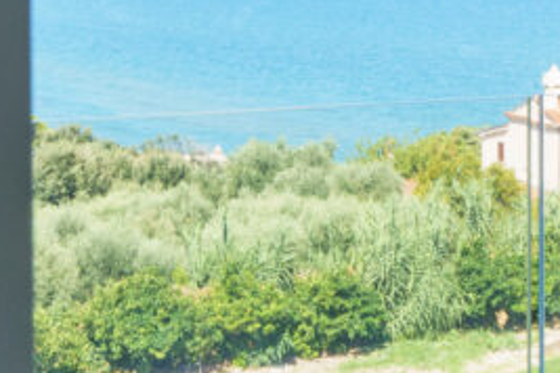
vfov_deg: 9.9
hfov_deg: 14.3
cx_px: 696
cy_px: 341
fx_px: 2146
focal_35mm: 138
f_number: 16
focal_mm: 24
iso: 800
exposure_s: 1/160
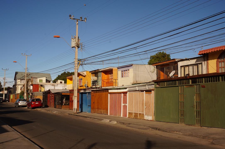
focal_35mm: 44
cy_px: 74
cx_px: 112
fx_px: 272
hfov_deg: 45.0
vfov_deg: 30.8
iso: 200
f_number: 16
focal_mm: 29
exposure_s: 1/200
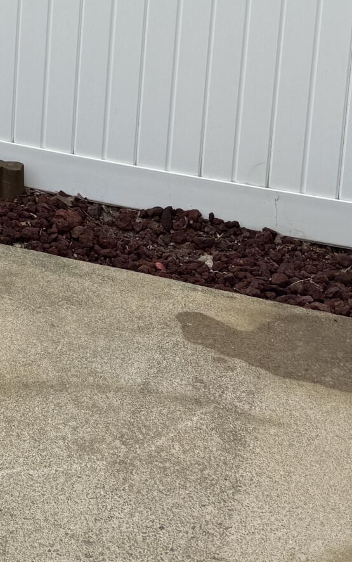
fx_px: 1319
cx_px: -382
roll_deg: -0.3
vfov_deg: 22.1
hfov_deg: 12.9
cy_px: -127
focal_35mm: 86
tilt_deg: -8.3
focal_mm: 6.76
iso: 80
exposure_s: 1/4049
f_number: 1.78
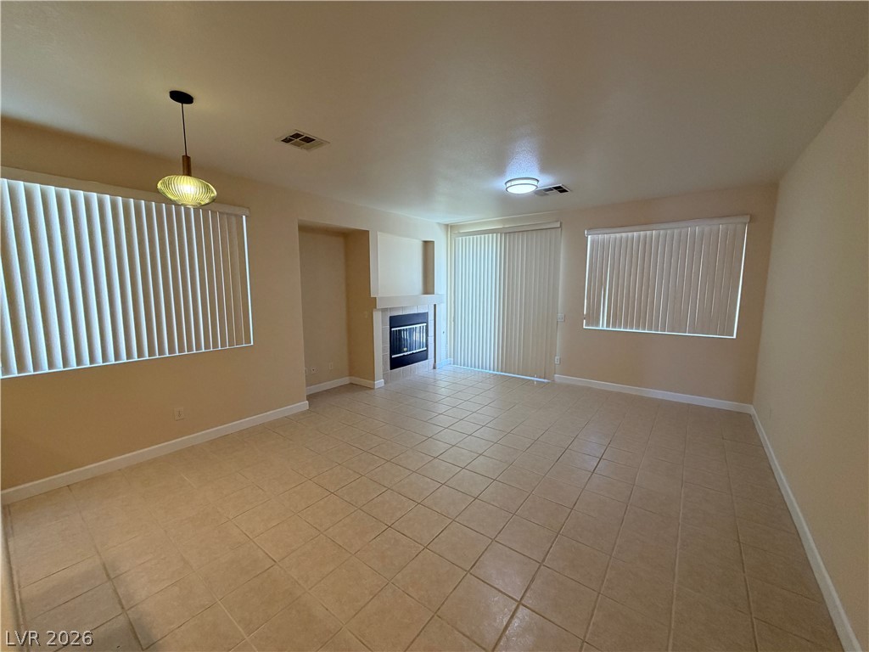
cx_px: 434
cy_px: 326
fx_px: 351
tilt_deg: -7.4
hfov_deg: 102.1
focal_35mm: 14
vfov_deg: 85.7
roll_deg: +1.0
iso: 250
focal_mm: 2.22
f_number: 2.2
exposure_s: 1/120
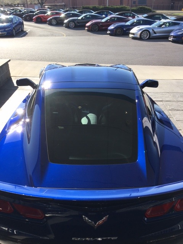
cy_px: 122
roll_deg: +0.4
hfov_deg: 48.2
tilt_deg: -29.7
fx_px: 204
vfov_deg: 61.7
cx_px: 92
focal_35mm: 29
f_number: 2.2
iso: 25
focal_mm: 4.15
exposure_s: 1/855
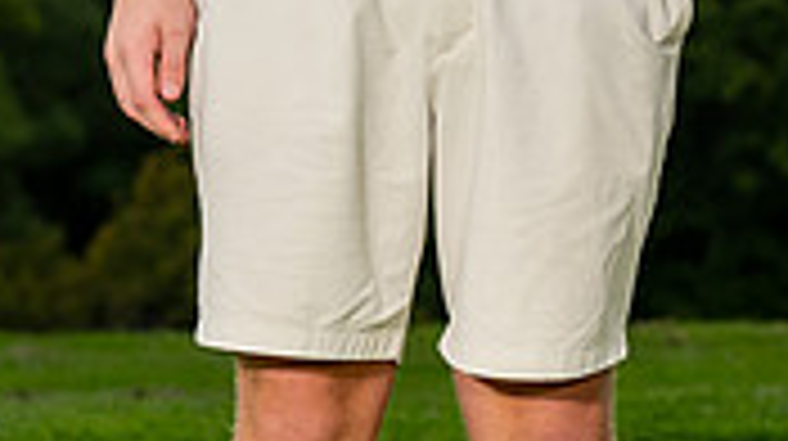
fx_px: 9873
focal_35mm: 473
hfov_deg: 4.6
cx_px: 999
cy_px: -515
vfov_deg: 2.5
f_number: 5.6
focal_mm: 88
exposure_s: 1/500
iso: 160
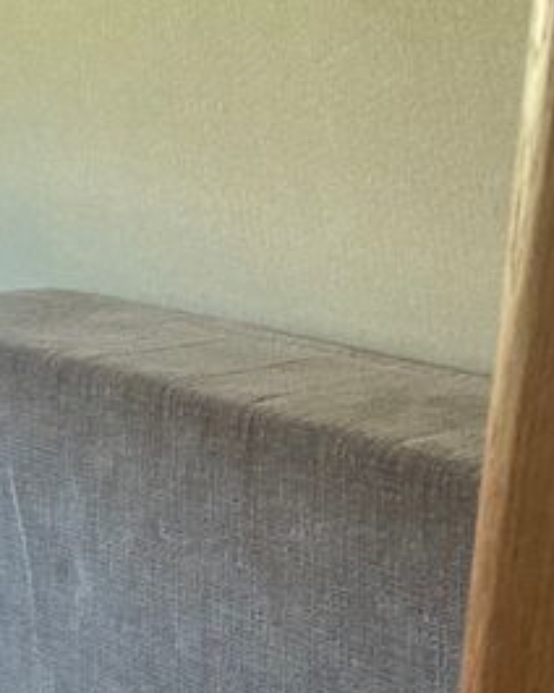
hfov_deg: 12.4
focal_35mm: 98
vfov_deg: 19.6
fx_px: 2009
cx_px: -779
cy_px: 374
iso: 125
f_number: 1.6
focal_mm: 4.2
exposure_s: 1/112
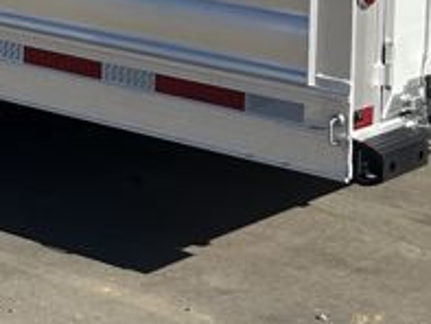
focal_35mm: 135
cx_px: -175
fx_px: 1682
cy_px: -300
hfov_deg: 13.9
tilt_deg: -1.3
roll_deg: -2.4
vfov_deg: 10.2
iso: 50
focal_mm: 5.1
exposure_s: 1/4651
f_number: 1.6
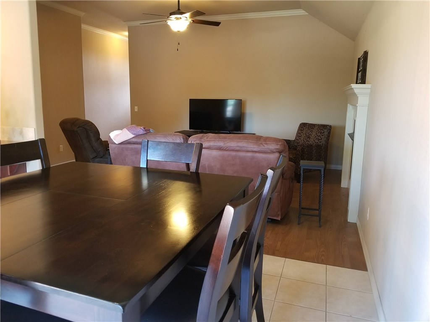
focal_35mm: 26
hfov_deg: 67.3
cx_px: 215
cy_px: 161
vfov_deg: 53.1
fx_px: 323
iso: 250
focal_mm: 4.25
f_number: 1.7
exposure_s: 1/20
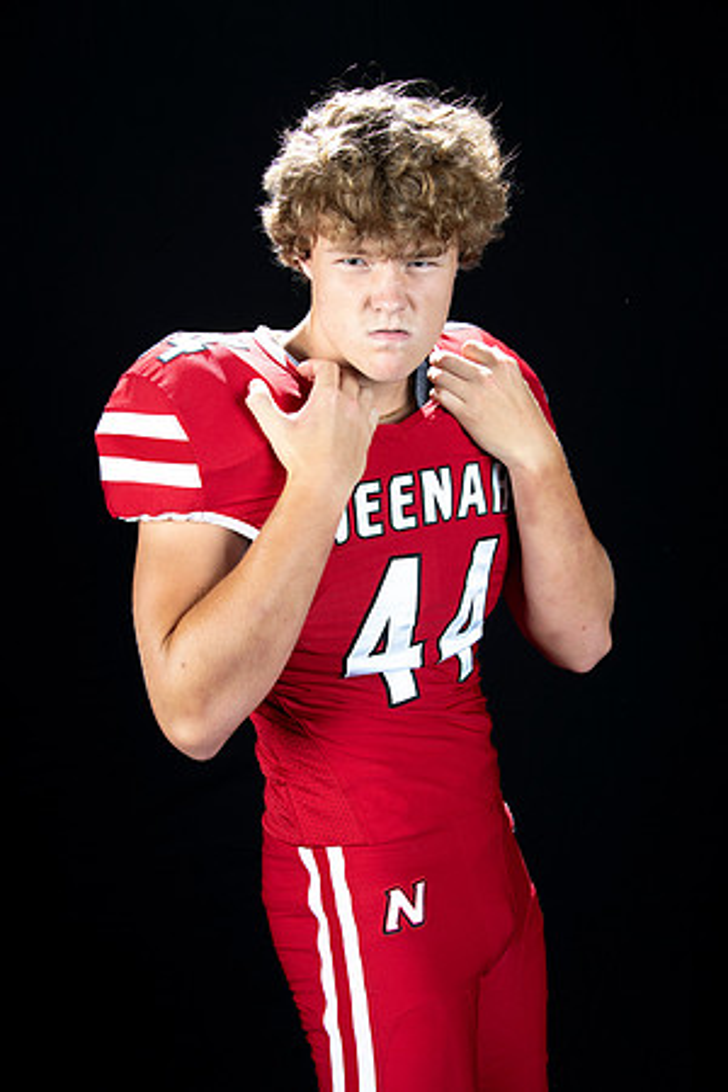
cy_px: 546
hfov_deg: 28.1
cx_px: 364
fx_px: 1456
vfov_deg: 41.1
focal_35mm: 48
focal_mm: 48
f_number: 9
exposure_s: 1/160
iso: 320
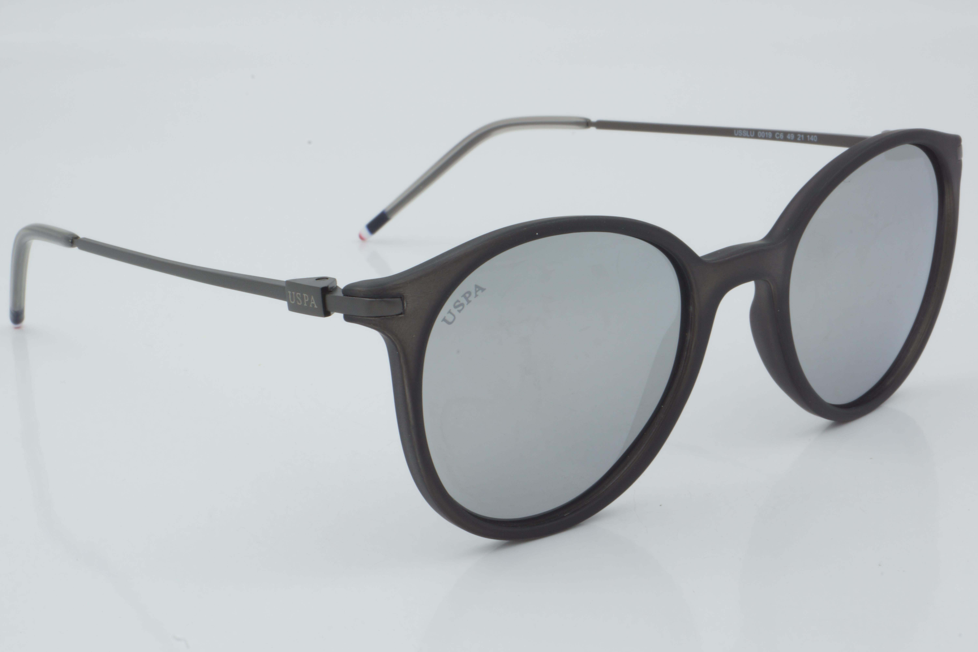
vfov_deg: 18.2
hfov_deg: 27.0
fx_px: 2037
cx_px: 489
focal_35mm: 75
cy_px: 326
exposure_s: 1/3
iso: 100
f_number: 32
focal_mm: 50
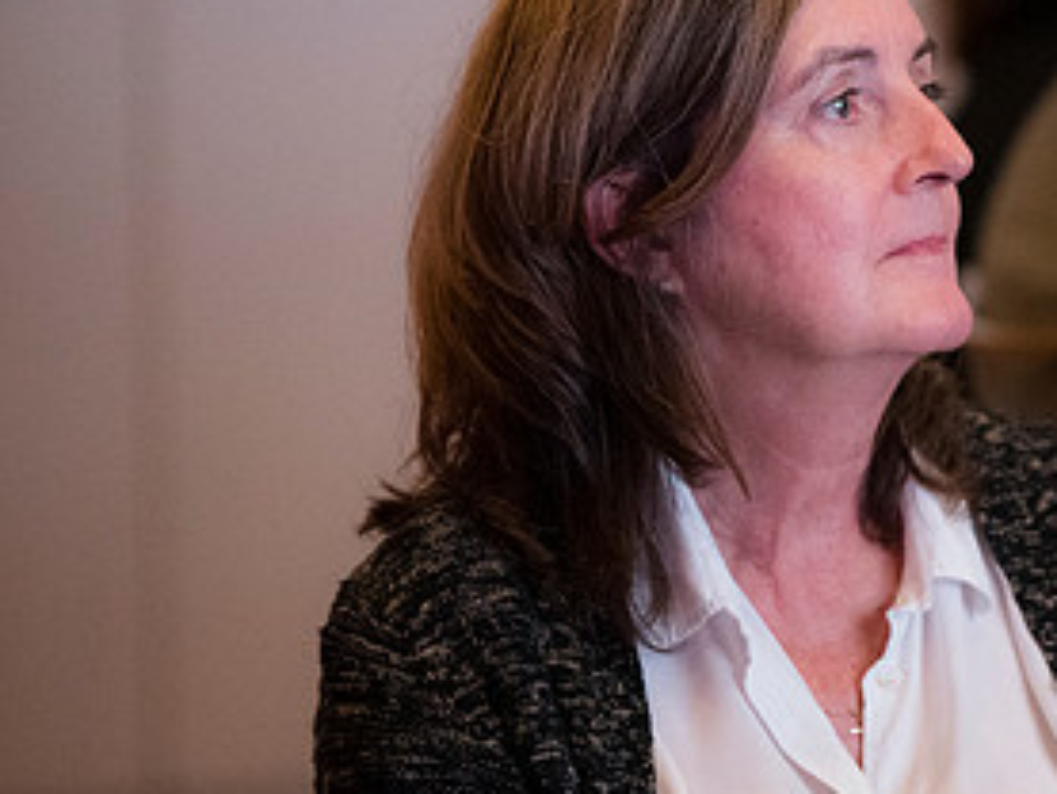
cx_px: 916
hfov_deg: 4.9
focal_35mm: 403
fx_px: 12311
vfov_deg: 3.7
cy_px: 261
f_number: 2.8
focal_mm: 200
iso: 6400
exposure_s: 1/125
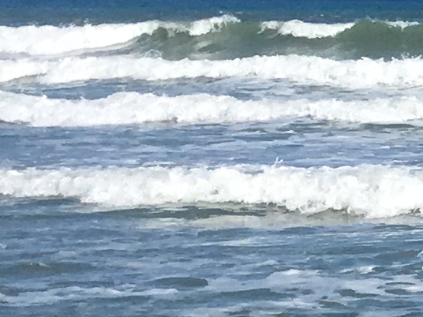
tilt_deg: -5.4
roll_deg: +0.6
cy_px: 253
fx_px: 2664
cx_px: 1375
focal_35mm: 218
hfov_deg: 7.6
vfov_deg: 6.8
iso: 25
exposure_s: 1/3205
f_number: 2.2
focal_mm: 4.15
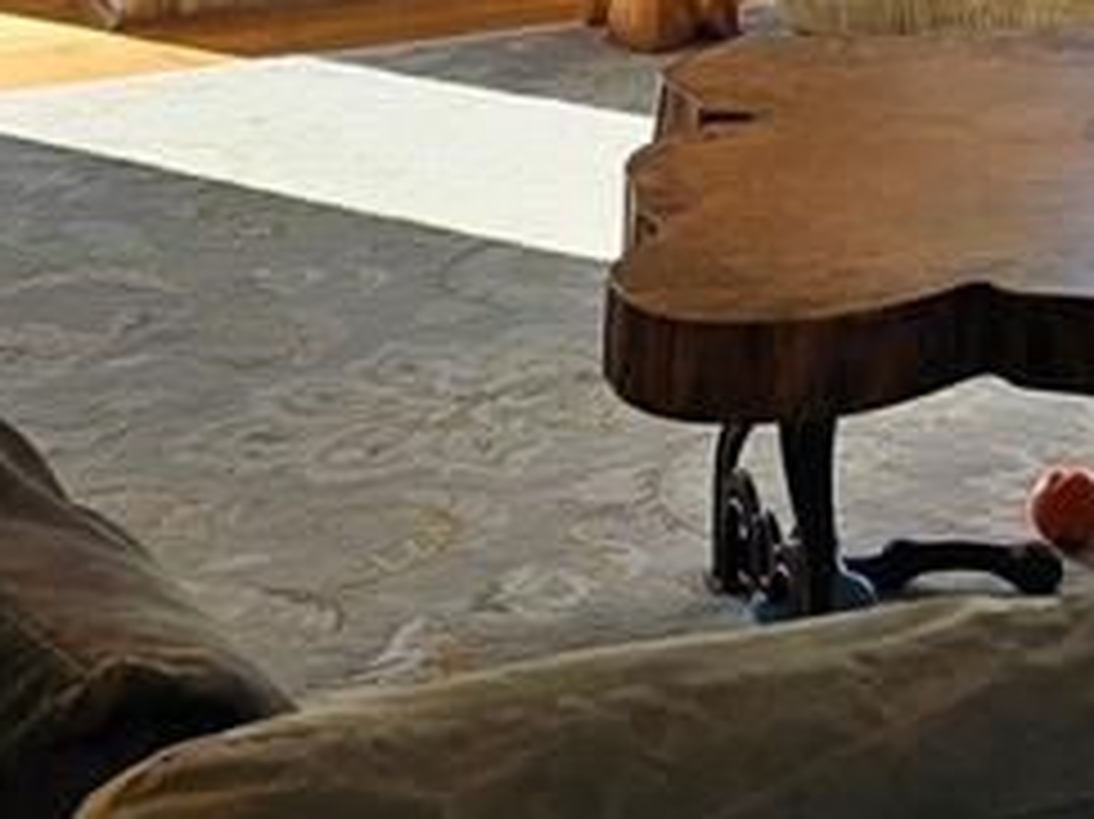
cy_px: -576
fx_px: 3064
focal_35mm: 97
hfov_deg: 19.4
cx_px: 1207
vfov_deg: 13.8
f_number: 1.7
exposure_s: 1/120
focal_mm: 6.3
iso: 25
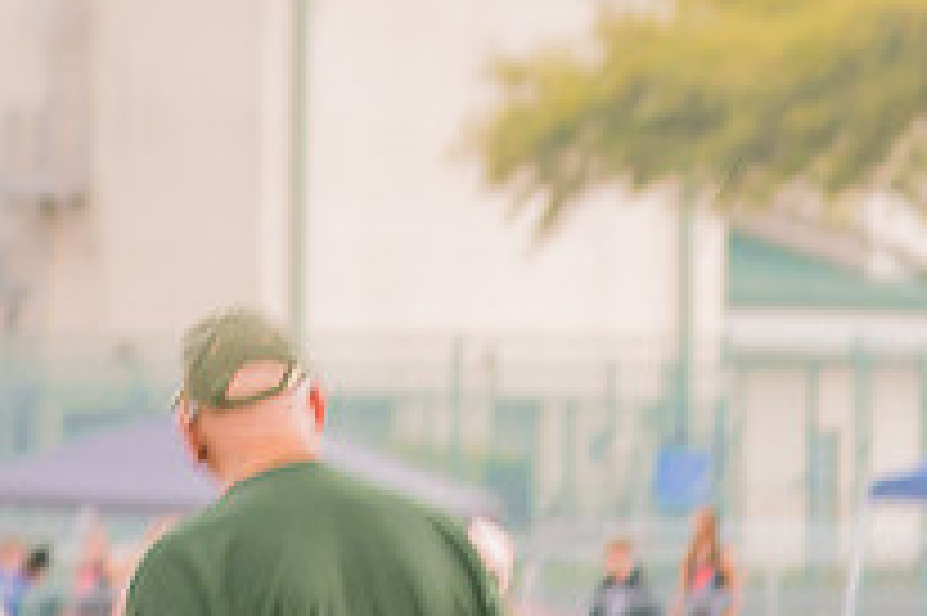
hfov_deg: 2.9
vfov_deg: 1.9
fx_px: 18422
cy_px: -184
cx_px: 462
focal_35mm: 716
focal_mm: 120
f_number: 4
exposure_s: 1/200
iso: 200
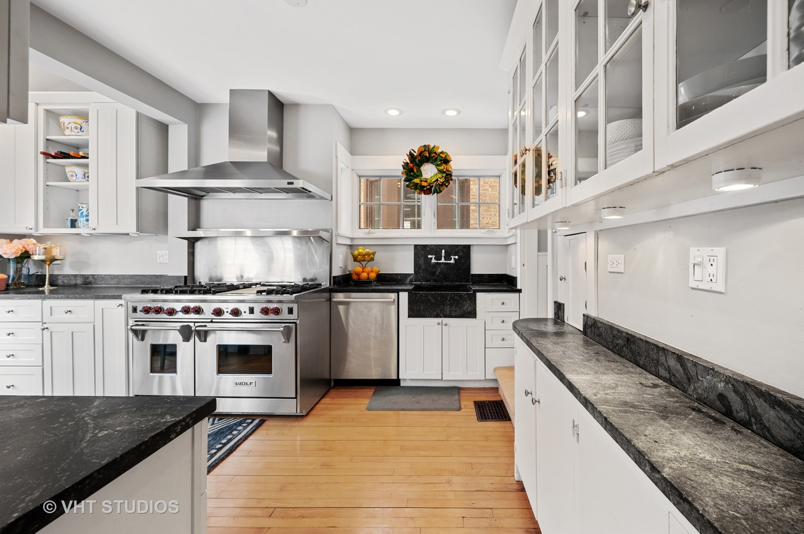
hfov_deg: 104.3
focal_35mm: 14
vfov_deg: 81.1
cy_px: 267
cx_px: 402
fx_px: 312
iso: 200
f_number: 8
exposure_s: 1/5
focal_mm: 14
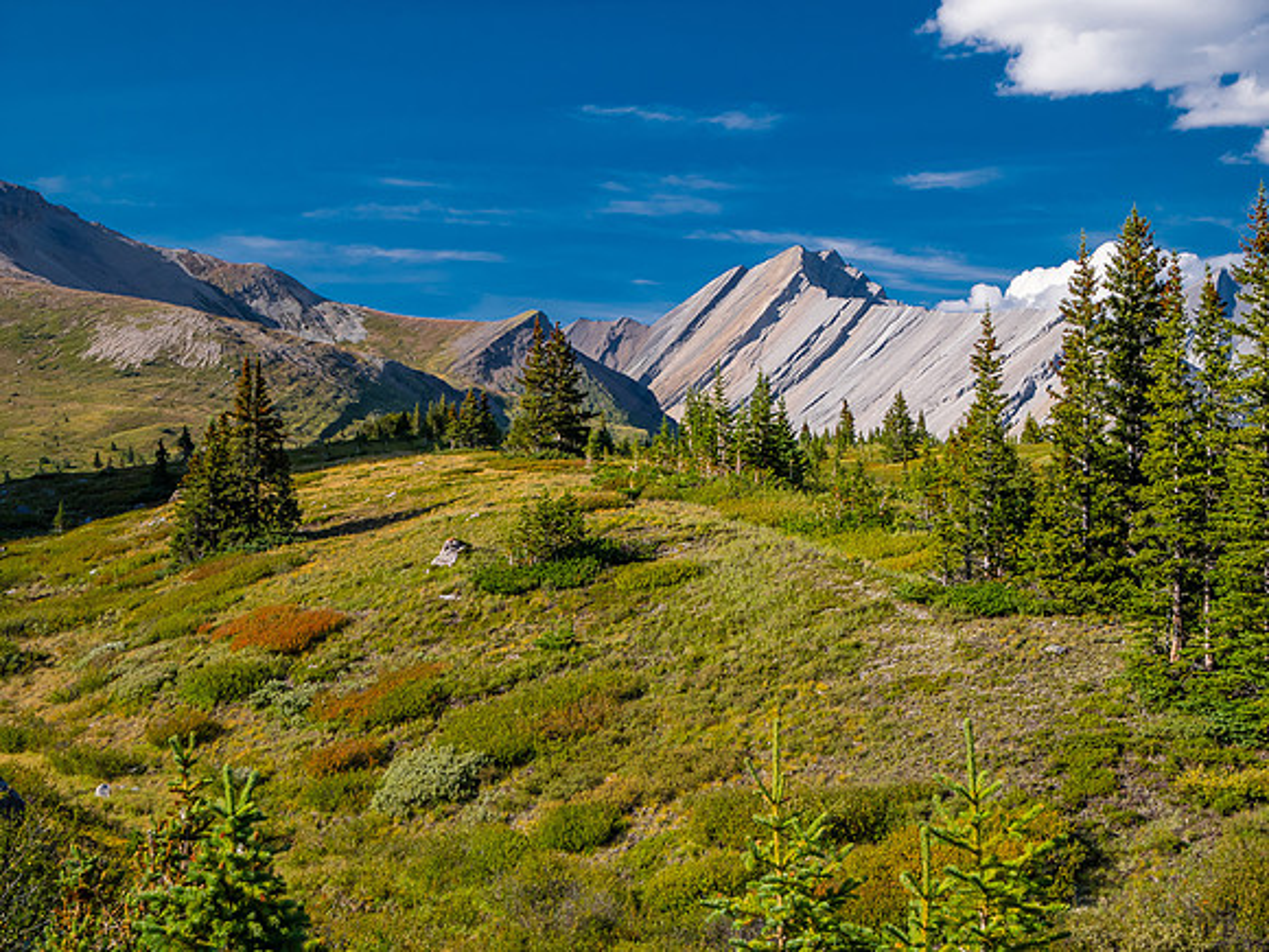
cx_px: 634
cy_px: 476
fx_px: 2346
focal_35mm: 64
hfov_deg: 30.3
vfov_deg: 22.9
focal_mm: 32
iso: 200
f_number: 8
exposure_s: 1/125
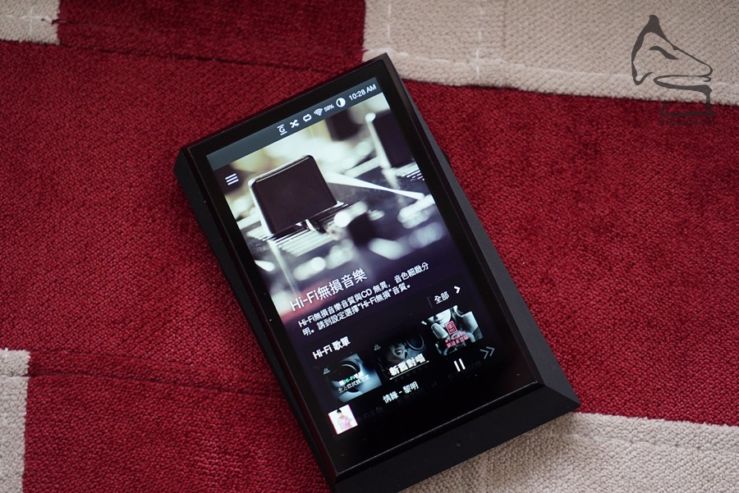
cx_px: 370
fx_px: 1438
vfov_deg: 19.5
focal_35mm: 70
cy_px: 246
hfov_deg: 28.8
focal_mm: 70
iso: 1000
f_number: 4
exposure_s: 1/60
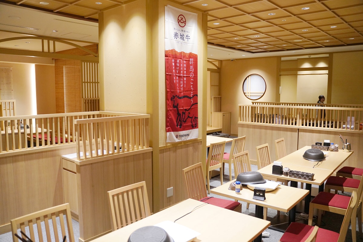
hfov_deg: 63.7
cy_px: 121
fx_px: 292
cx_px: 182
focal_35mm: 29
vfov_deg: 45.0
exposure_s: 1/160
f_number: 2.8
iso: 3200
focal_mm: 29
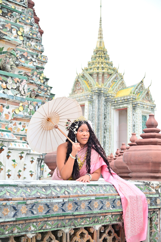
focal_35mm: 52
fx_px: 349
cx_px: 80
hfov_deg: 26.0
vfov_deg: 38.2
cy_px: 121
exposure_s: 1/400
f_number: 4
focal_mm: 52
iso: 200
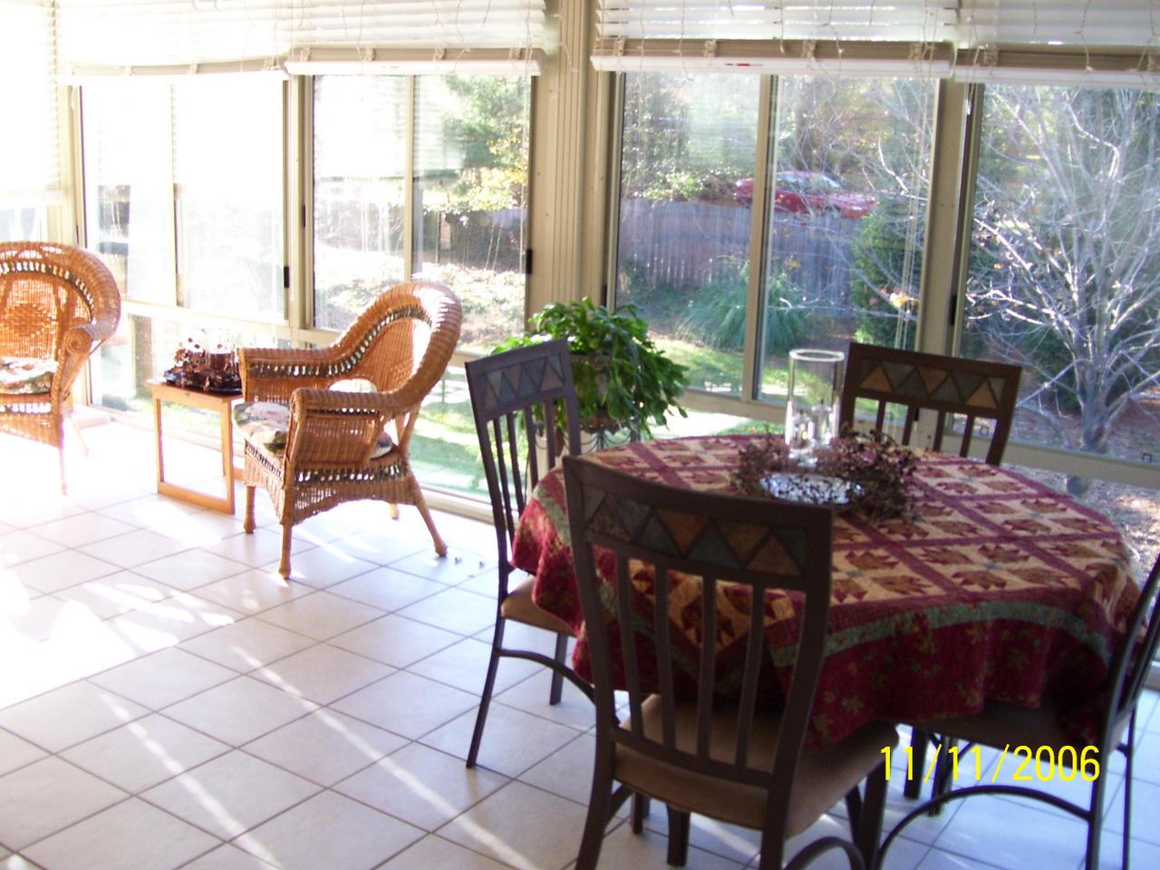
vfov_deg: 38.7
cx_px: 580
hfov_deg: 50.1
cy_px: 435
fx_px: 1240
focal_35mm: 37
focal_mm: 6
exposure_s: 1/30
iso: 125
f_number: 2.7
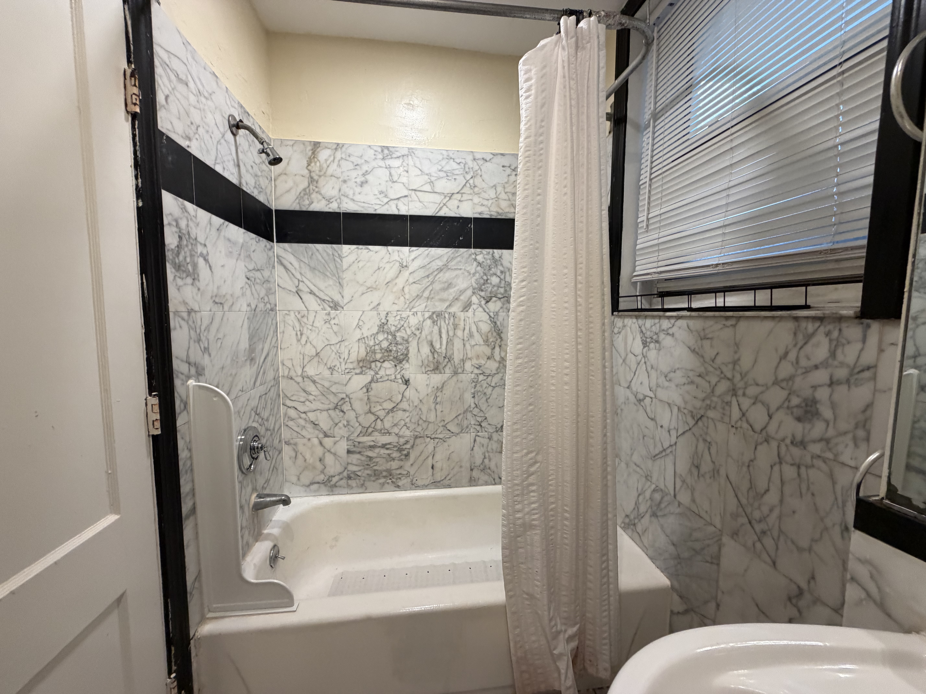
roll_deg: +0.0
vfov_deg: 85.7
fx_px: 375
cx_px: 463
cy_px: 347
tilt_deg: -5.8
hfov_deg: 102.1
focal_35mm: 14
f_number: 2.2
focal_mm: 2.22
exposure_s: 1/120
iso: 320
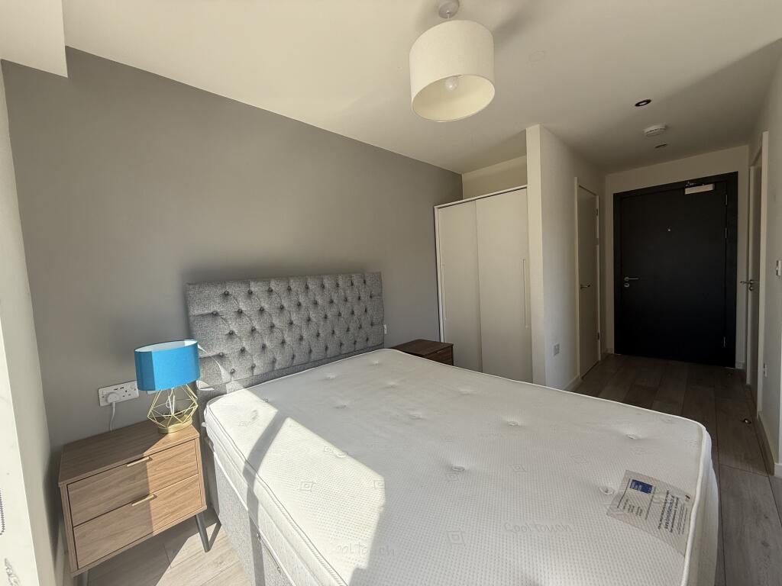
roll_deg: +3.5
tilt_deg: -2.6
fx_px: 316
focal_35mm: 14
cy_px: 293
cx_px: 391
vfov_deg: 85.7
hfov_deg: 102.1
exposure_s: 1/338
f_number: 2.2
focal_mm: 2.22
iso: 64
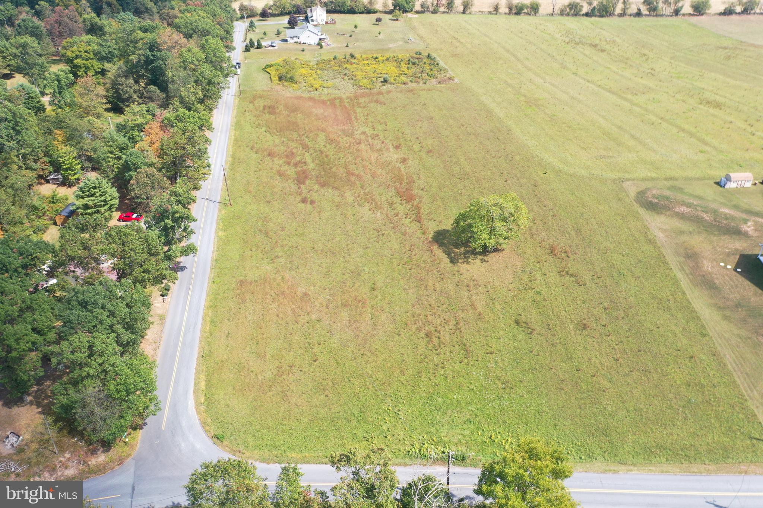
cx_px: 382
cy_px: 254
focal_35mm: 28
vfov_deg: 46.4
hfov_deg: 65.5
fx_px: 593
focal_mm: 10.26
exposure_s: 1/320
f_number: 4
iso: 100
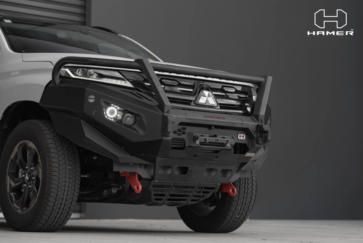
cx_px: 182
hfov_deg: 23.9
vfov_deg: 16.1
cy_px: 122
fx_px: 857
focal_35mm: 85
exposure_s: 1/160
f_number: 3.5
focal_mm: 85
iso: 200
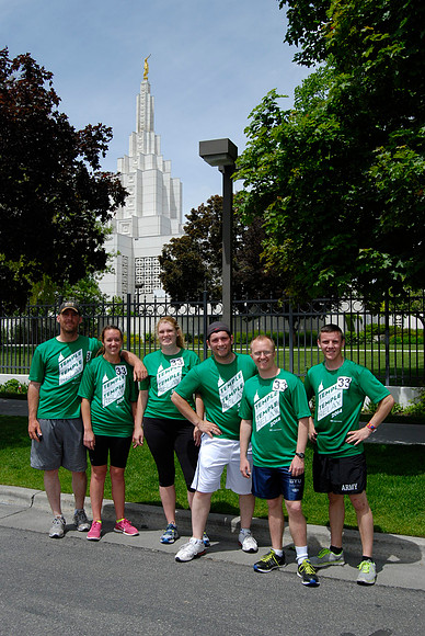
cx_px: 212
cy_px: 318
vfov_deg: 55.1
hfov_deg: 38.4
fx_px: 609
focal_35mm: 34
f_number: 10
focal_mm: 23
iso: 400
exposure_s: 1/800
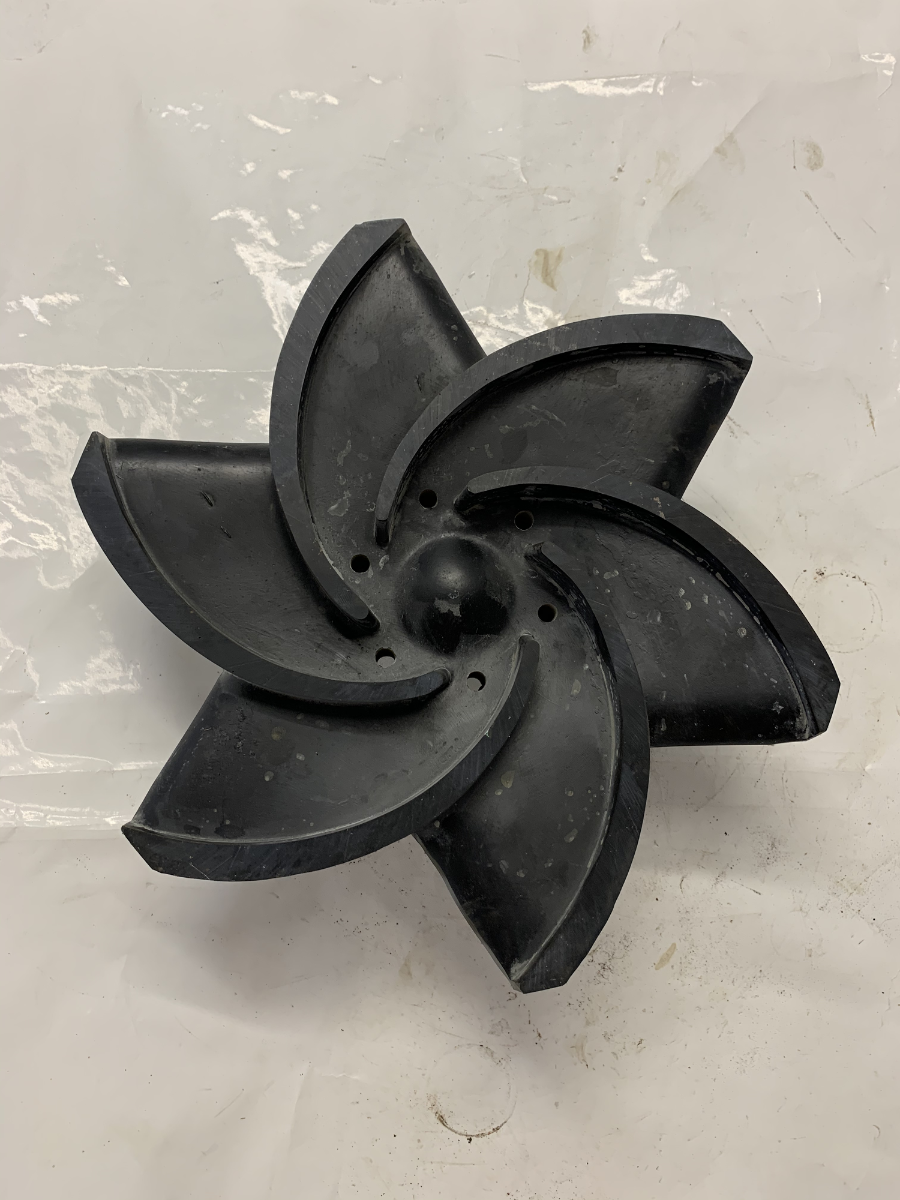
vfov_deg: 67.3
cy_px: 600
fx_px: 901
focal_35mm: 26
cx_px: 450
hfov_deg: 53.1
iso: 50
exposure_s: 1/122
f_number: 1.8
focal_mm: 4.25
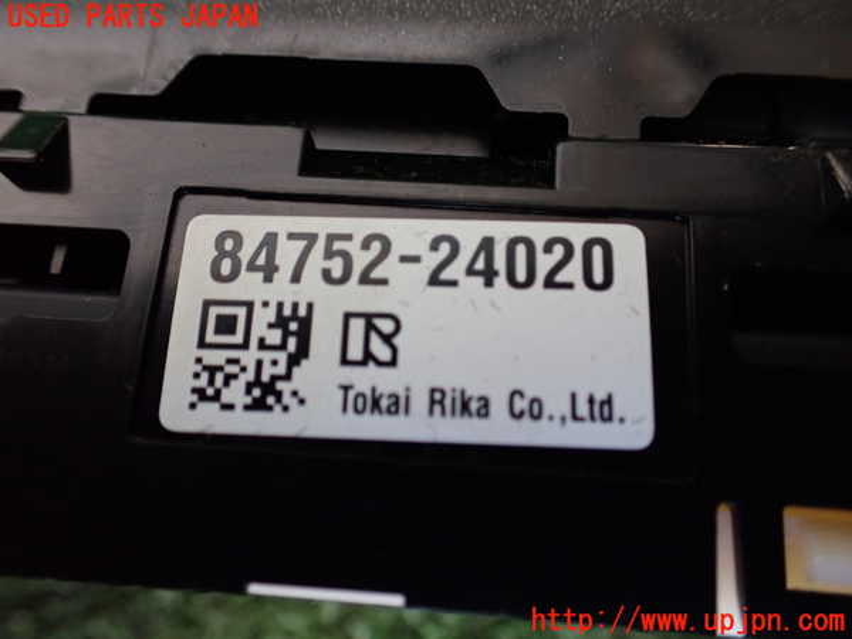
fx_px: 738
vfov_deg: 46.8
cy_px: 320
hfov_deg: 60.0
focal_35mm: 30
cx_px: 426
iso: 640
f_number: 2.3
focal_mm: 5.4
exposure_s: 1/125
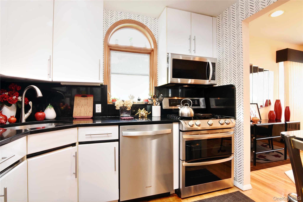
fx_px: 139
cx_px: 152
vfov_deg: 72.0
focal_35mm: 16
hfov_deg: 95.0
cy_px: 101
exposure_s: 1/5
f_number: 9
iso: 320
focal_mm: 11
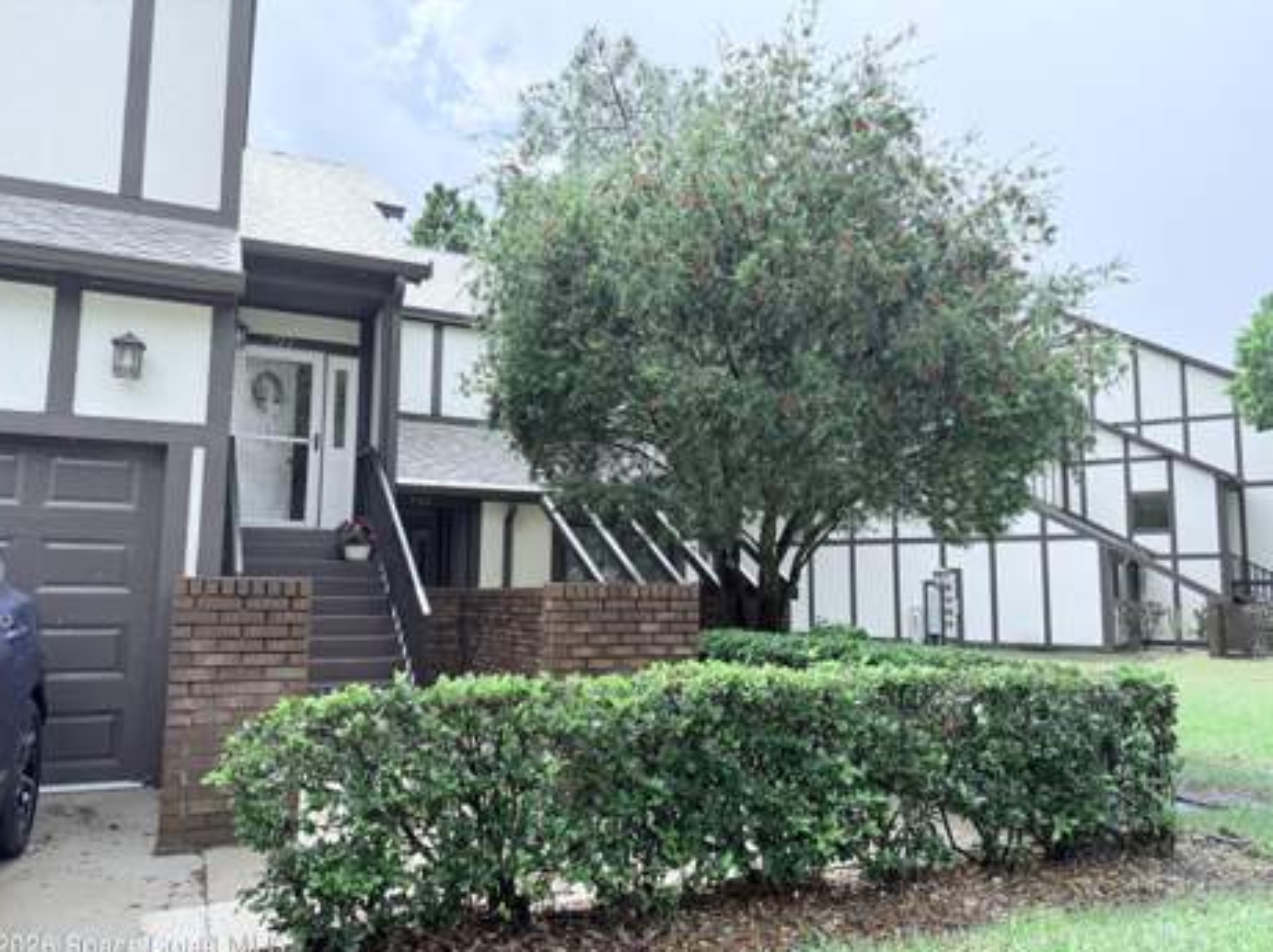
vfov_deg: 54.8
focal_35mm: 25
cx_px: 632
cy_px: 493
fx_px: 919
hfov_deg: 69.4
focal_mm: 6.76
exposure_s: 1/2907
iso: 100
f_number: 1.78
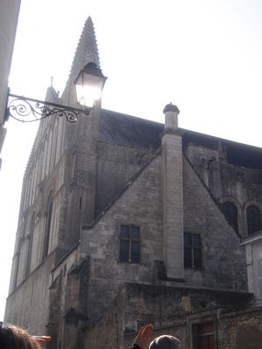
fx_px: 474
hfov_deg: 30.9
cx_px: 131
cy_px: 174
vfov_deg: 40.4
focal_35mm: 47
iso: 64
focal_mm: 7.91
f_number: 10
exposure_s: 1/100
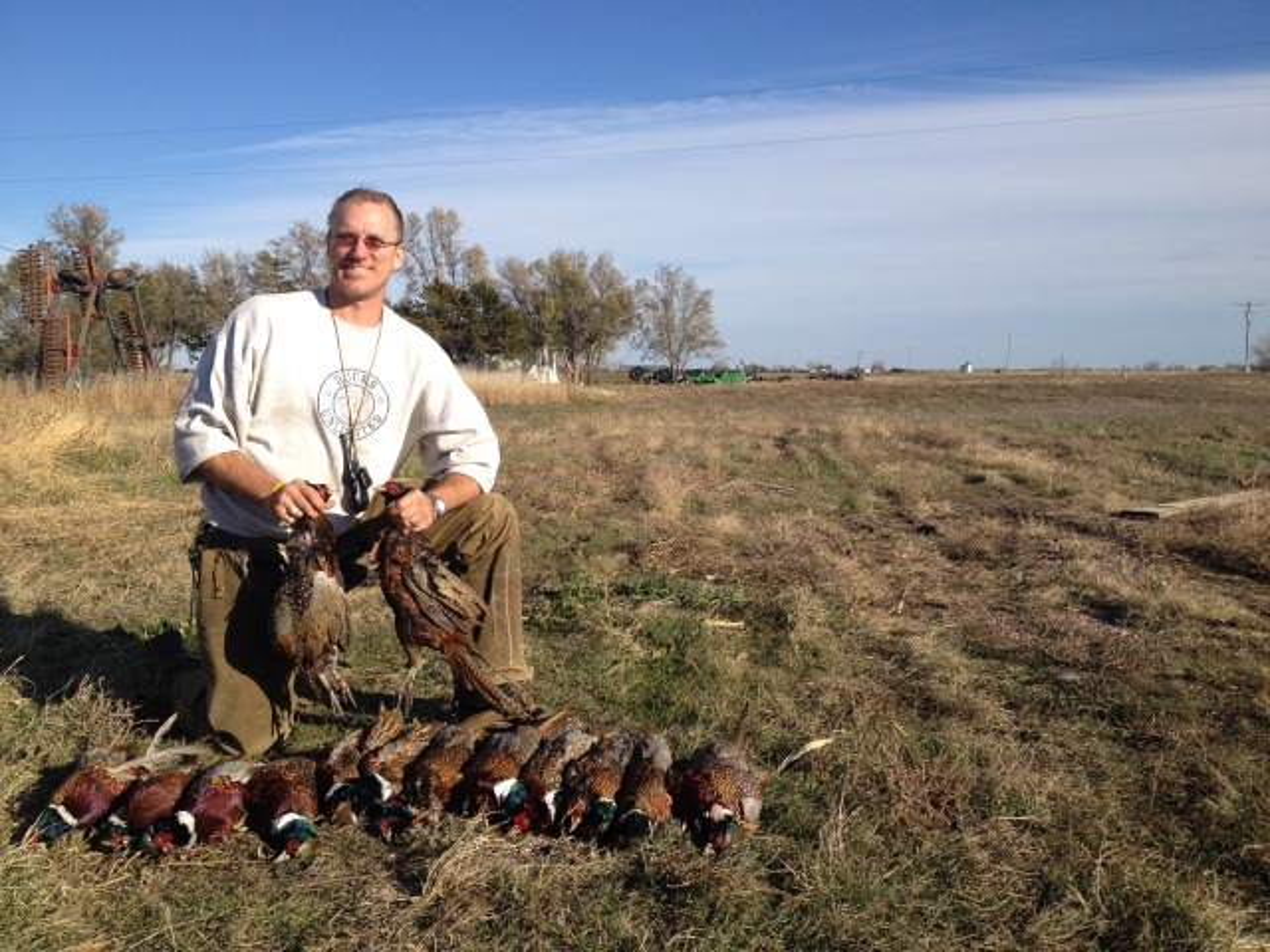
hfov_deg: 52.6
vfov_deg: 40.7
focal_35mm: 35
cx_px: 635
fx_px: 1284
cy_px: 476
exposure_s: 1/1577
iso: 50
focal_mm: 4.28
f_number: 2.4
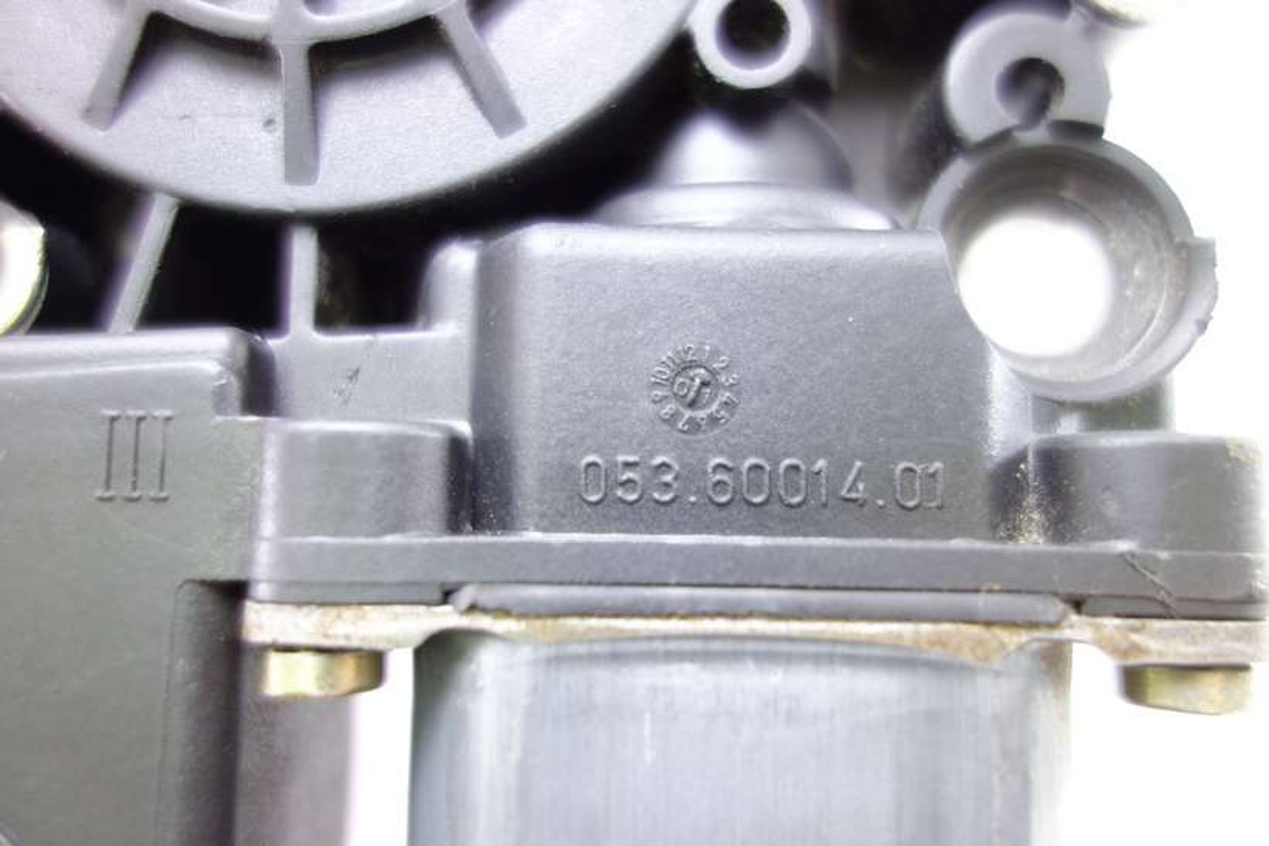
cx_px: 634
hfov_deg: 65.5
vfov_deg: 46.4
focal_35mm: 28
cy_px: 423
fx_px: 987
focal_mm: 10.4
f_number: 1.8
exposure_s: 1/30
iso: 250
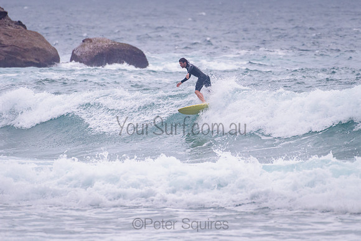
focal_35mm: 613
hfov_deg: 3.4
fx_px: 6147
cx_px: 216
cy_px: 93
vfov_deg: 2.2
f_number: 5.6
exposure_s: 1/2000
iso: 900
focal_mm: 500
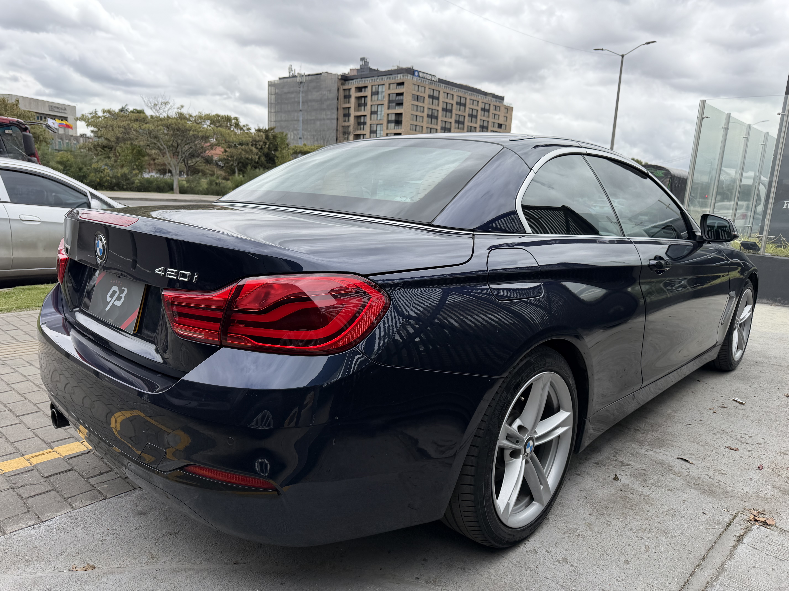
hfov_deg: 71.6
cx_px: 394
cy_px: 296
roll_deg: -3.0
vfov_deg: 56.8
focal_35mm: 24
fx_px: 547
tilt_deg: -12.6
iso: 100
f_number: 1.78
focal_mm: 6.76
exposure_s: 1/3425
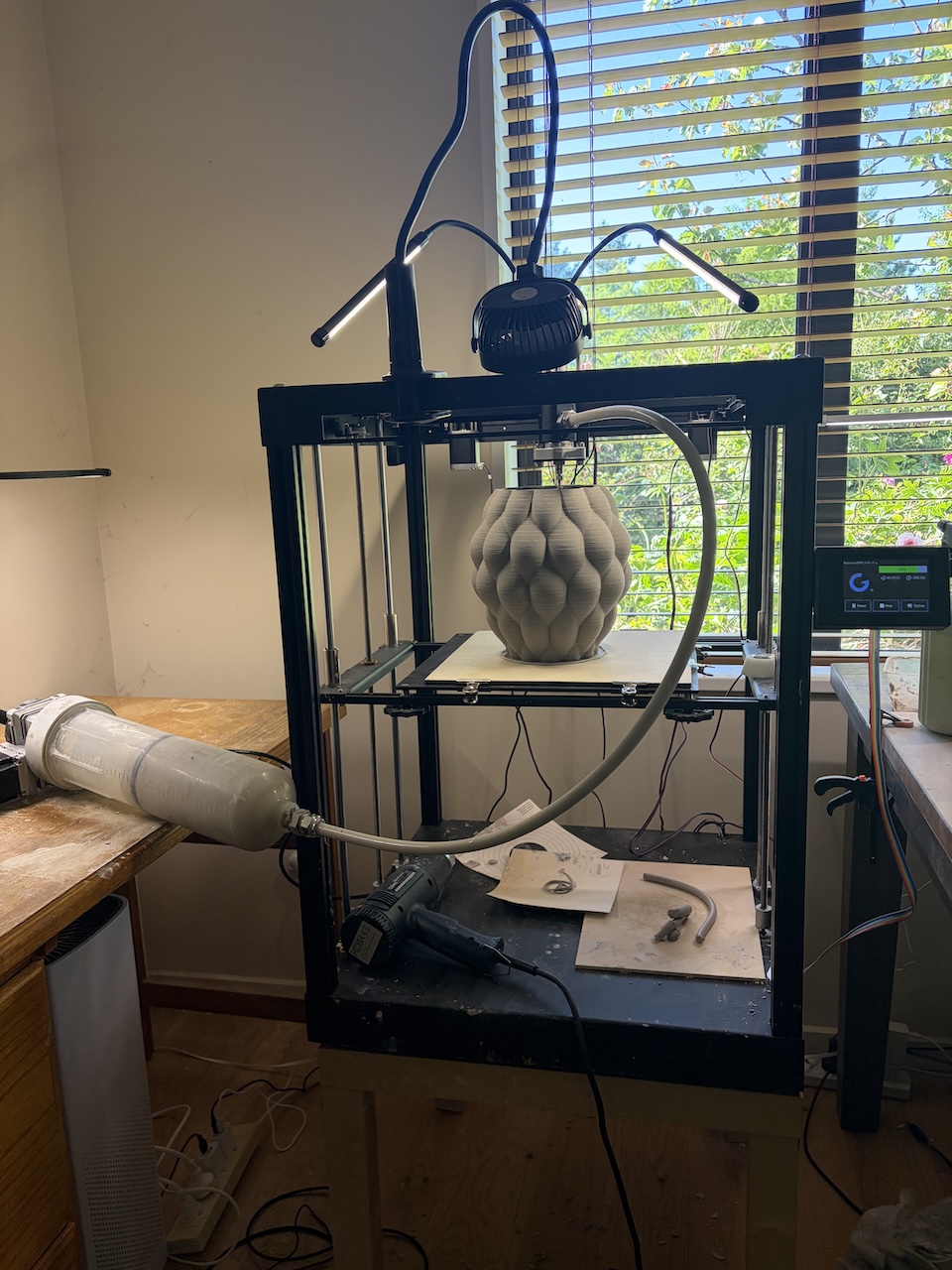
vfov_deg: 67.3
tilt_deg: -9.3
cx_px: 476
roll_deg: +2.7
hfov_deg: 53.1
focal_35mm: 26
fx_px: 953
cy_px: 635
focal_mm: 5.96
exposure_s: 1/118
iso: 125
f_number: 1.6
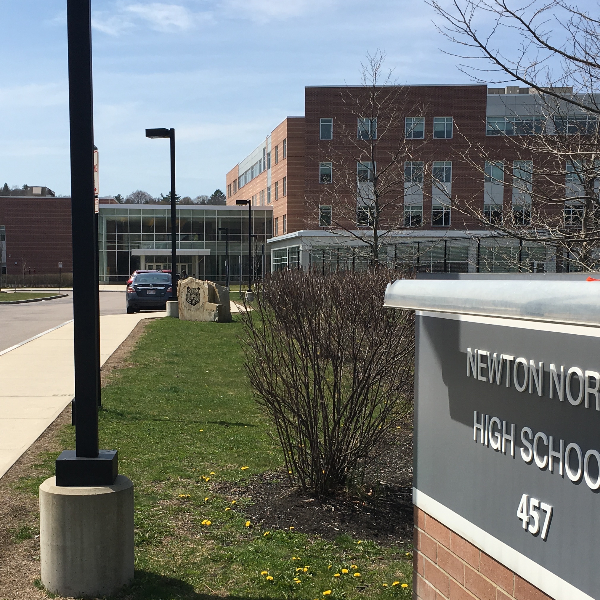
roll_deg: +0.0
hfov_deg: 33.4
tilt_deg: -5.2
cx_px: 294
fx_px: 1000
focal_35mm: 51
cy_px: 376
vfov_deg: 33.2
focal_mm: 4.15
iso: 25
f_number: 2.2
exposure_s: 1/1923
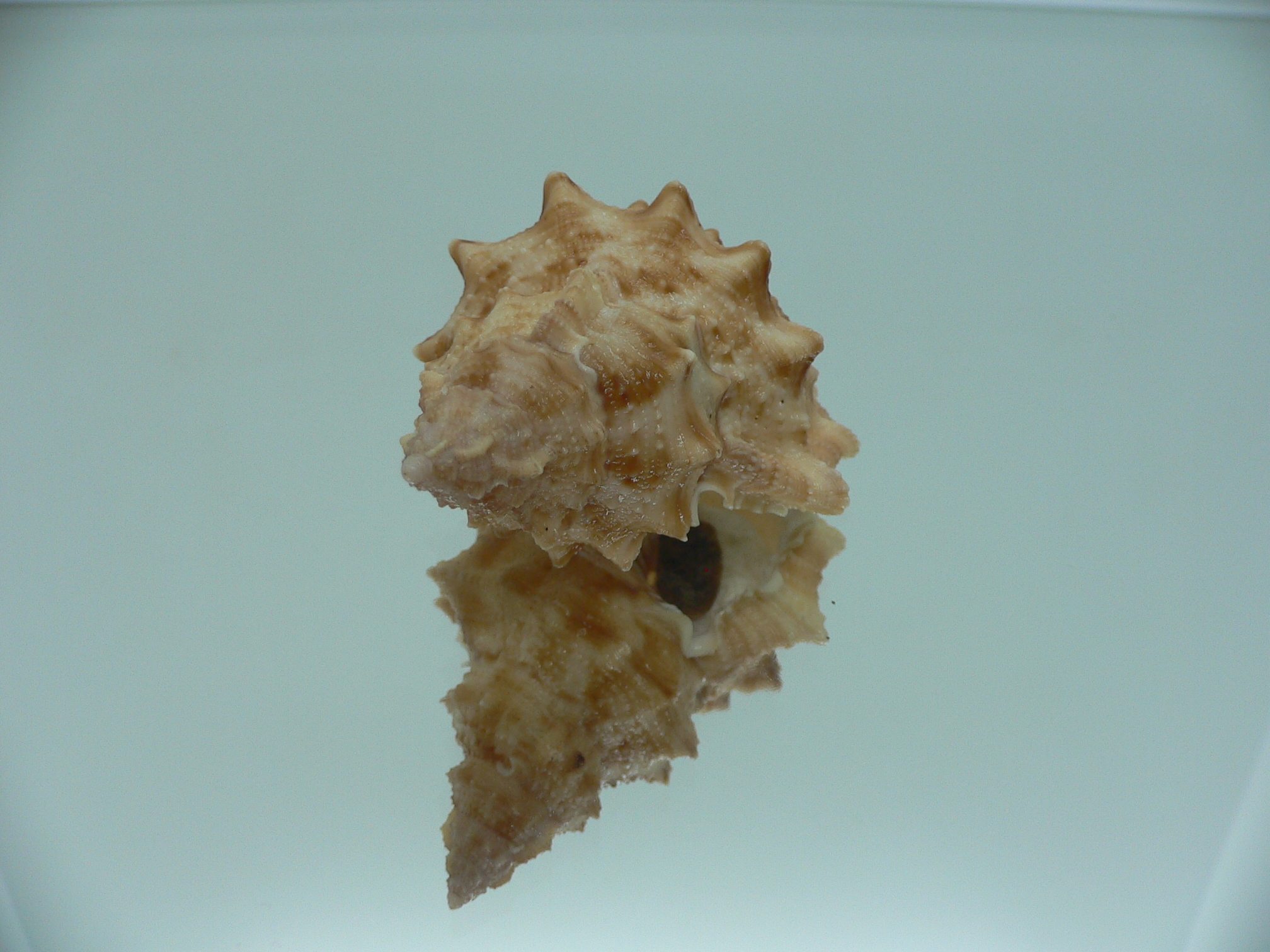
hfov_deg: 52.6
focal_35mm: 35
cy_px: 476
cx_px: 635
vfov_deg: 40.7
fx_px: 1284
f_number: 2.8
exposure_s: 1/60
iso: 80
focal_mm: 4.6
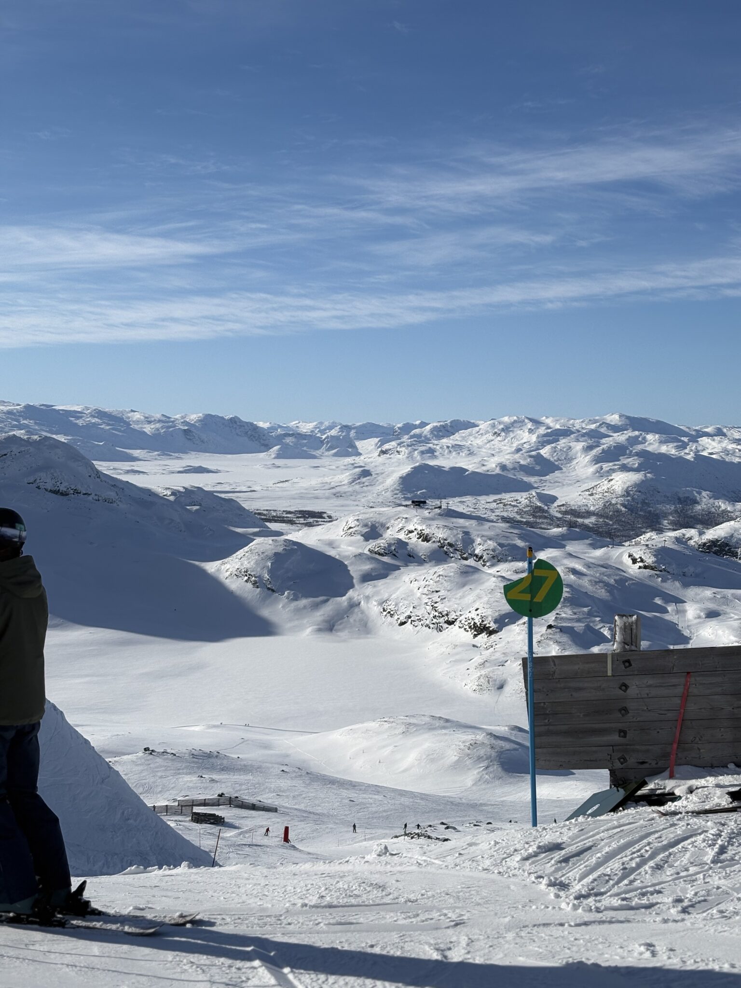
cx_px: 370
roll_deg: -1.5
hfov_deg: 28.0
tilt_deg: -1.7
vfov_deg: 36.8
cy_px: 494
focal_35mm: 52
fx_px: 1484
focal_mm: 5.96
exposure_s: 1/7042
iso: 25
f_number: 1.6
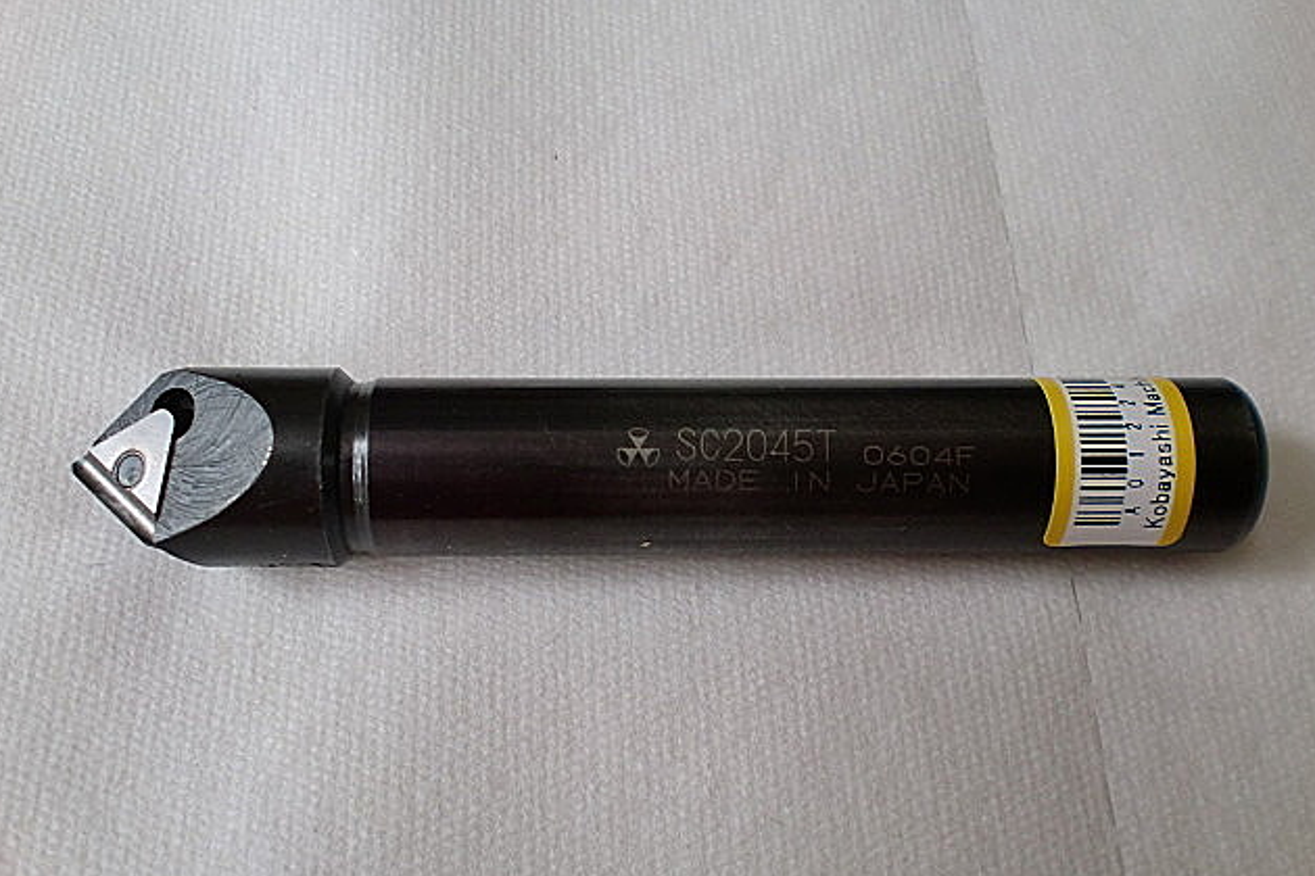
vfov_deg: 35.9
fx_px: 1351
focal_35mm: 37
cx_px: 653
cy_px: 498
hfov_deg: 51.9
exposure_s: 1/60
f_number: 3.1
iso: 125
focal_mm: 6.3
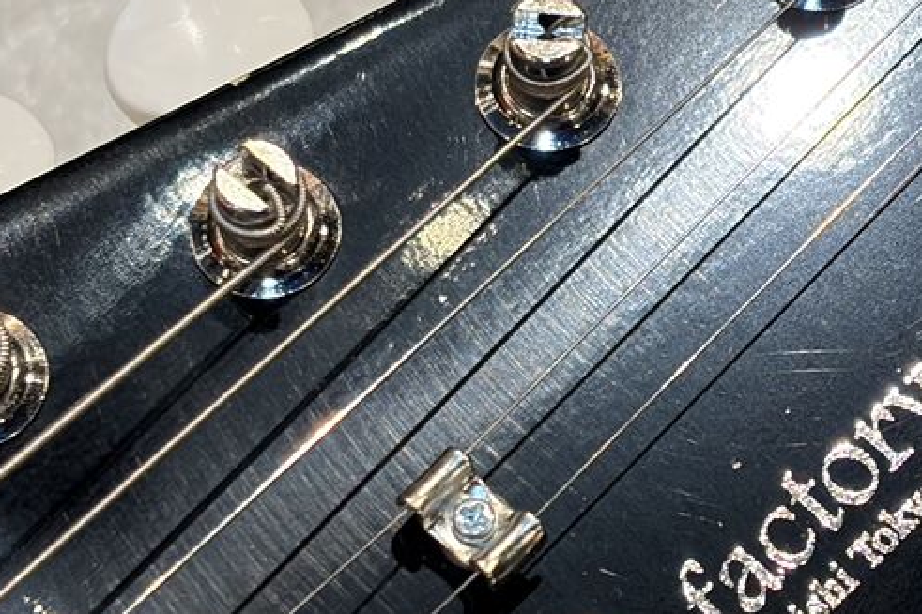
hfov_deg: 14.5
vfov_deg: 9.7
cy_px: 210
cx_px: 702
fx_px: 3610
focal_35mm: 141
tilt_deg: -64.0
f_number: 1.6
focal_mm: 5.96
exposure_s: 1/60
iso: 125
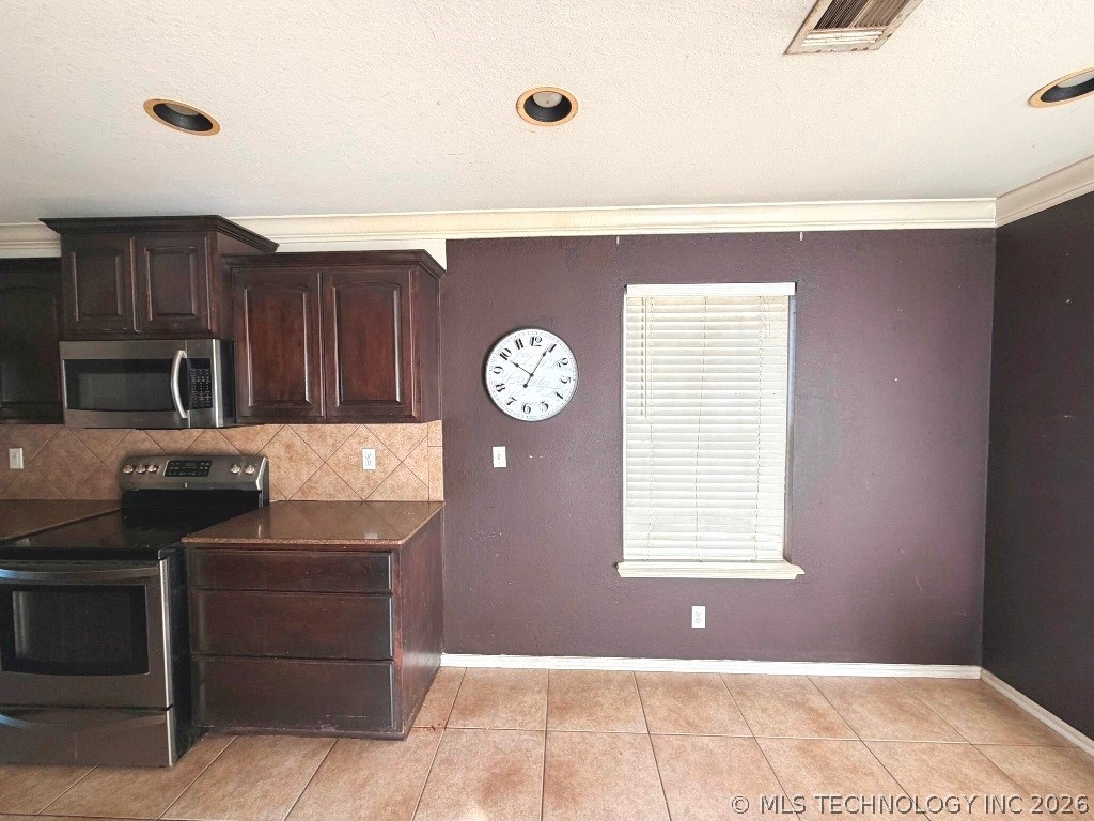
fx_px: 442
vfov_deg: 85.7
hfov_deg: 102.1
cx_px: 547
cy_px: 410
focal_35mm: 14
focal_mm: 2.22
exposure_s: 1/121
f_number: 2.2
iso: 125
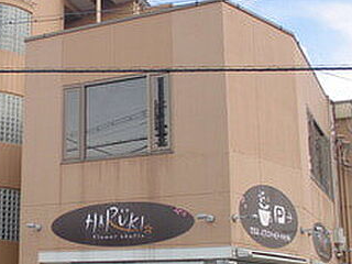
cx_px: 18
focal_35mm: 68
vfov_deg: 21.6
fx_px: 691
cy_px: 166
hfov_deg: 27.3
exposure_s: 1/200
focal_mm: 6.1
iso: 100
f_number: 4
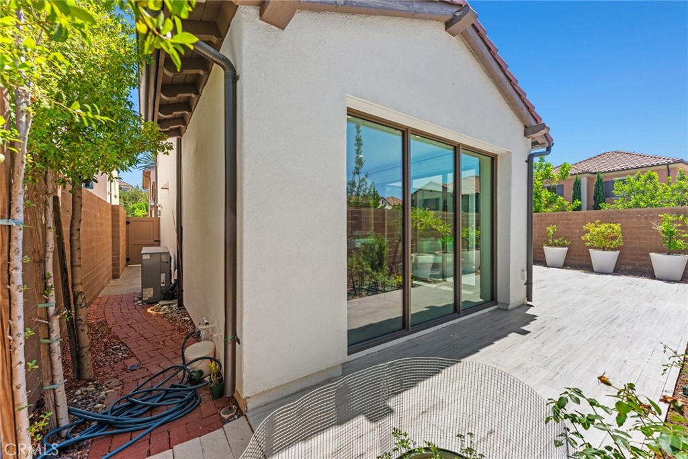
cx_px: 344
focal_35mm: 14
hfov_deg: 104.2
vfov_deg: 81.2
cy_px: 230
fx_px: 268
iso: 320
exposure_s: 1/125
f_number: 6.3
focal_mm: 14
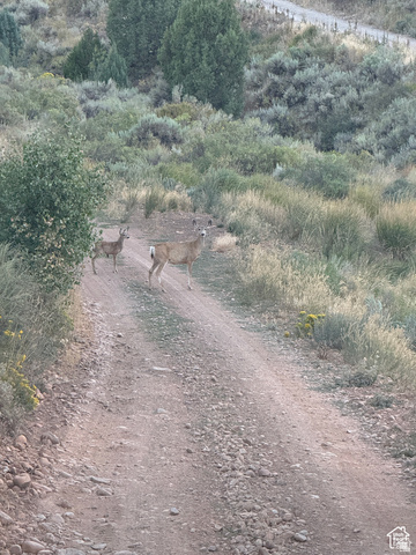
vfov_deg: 16.4
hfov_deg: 12.3
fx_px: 1923
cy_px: 278
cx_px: 208
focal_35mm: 120
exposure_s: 1/69
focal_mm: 15.66
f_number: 2.8
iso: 250
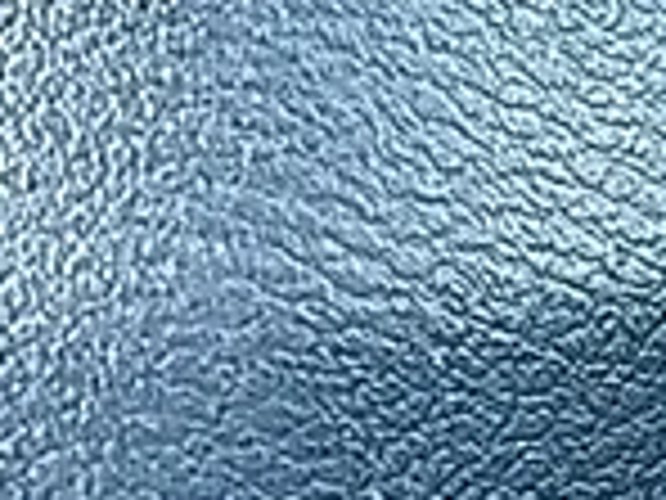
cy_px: -214
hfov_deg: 8.4
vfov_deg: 6.7
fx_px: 4194
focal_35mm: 218
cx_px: 1516
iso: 64
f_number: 1.78
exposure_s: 1/101
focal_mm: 6.86
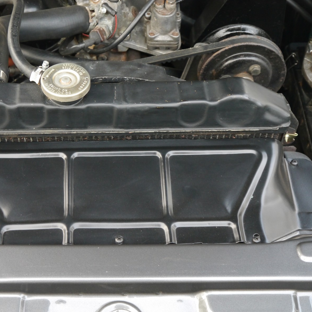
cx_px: 116
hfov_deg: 27.6
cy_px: 155
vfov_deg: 27.7
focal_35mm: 62
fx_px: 632
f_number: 4.7
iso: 800
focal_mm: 26
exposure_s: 1/40
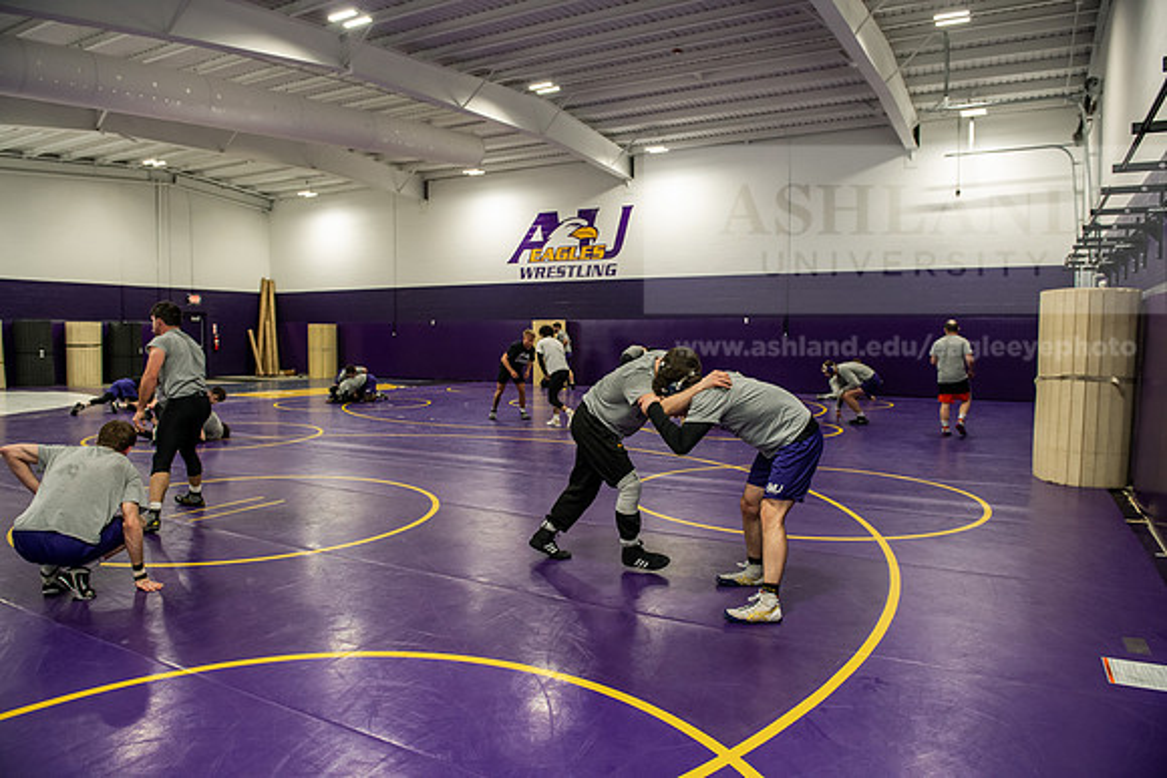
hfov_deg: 73.7
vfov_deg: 53.2
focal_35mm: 24
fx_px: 778
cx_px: 584
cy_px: 389
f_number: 4
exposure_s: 1/250
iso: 2000
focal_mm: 24
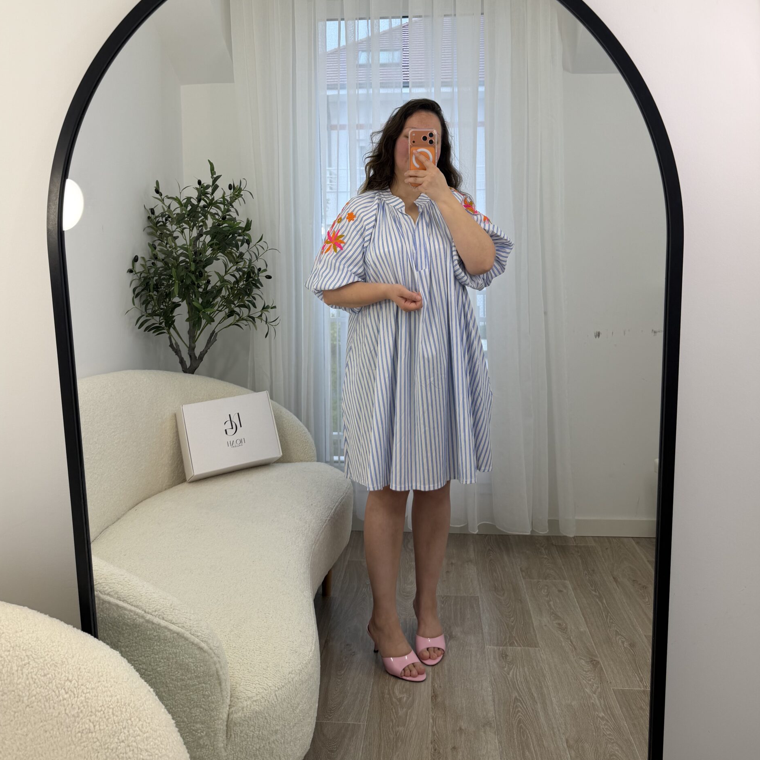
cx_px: 372
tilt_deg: -16.9
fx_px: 720
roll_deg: +1.7
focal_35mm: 29
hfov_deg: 55.6
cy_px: 259
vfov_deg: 54.6
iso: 50
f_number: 1.78
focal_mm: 6.76
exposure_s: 1/100
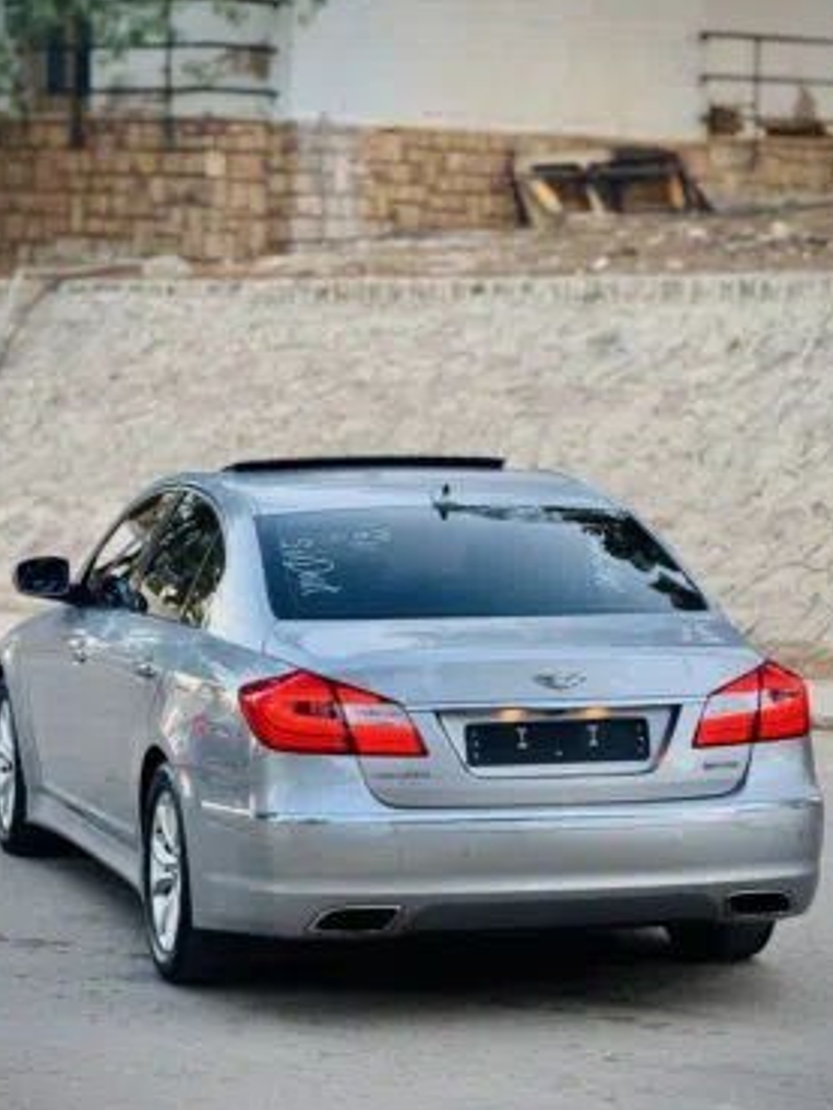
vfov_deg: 15.2
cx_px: 412
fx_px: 4169
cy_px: 569
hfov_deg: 11.4
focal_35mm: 130
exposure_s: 1/99
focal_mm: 15.66
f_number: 2.8
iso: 200
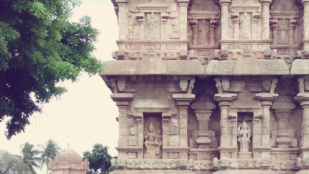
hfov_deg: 32.2
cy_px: 213
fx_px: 533
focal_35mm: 65
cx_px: 186
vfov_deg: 17.6
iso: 40
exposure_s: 1/653
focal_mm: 3.3
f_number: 2.2
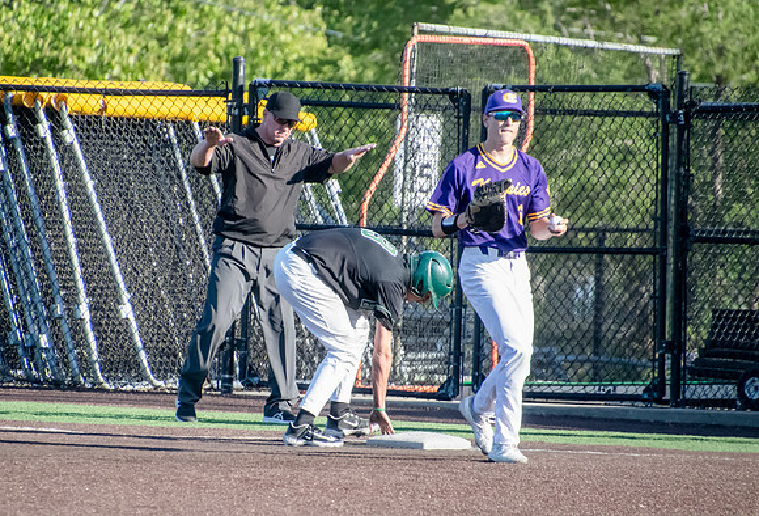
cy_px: 306
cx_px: 300
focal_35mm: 632
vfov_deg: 2.2
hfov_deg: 3.2
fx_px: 13395
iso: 2500
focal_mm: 350
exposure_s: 1/2000
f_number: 6.3
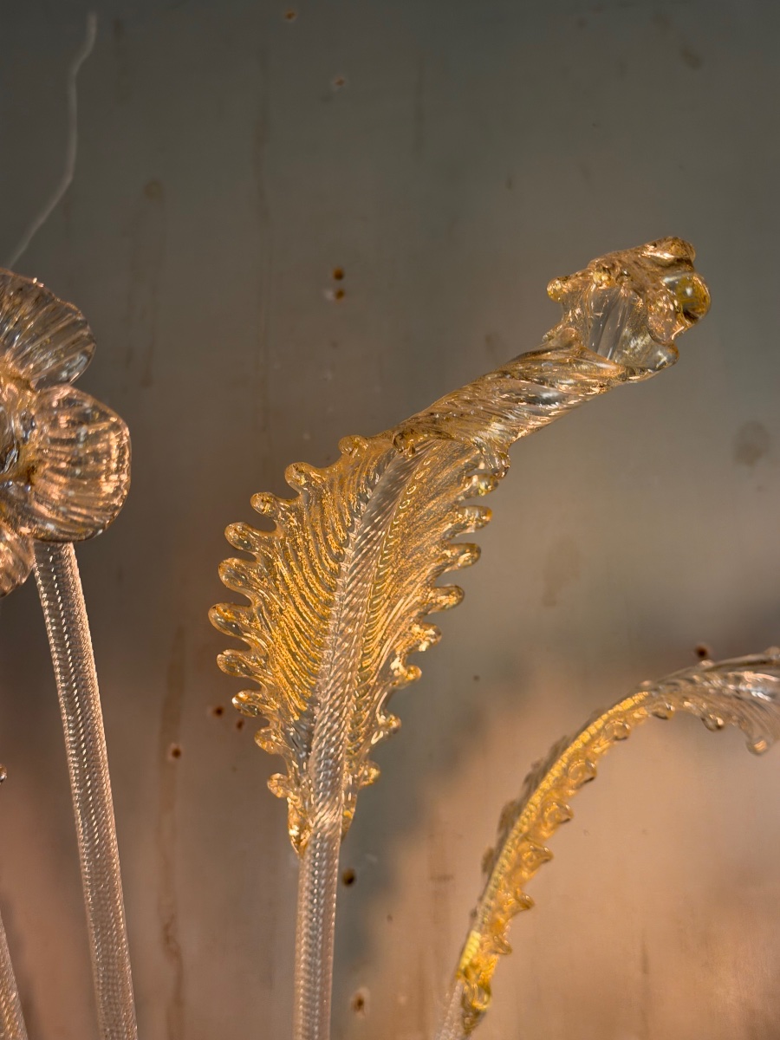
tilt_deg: +28.7
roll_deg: +2.4
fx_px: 1442
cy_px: 520
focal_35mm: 48
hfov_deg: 30.3
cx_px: 390
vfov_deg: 39.7
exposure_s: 1/100
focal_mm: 6.76
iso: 100
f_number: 1.78
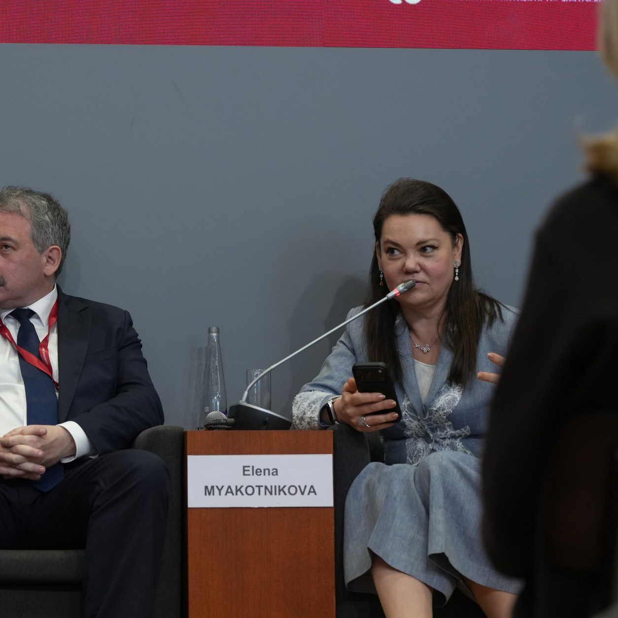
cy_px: 363
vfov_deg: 15.7
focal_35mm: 111
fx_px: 2242
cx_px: 24
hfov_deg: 15.5
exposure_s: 1/250
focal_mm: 64
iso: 1600
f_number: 3.5
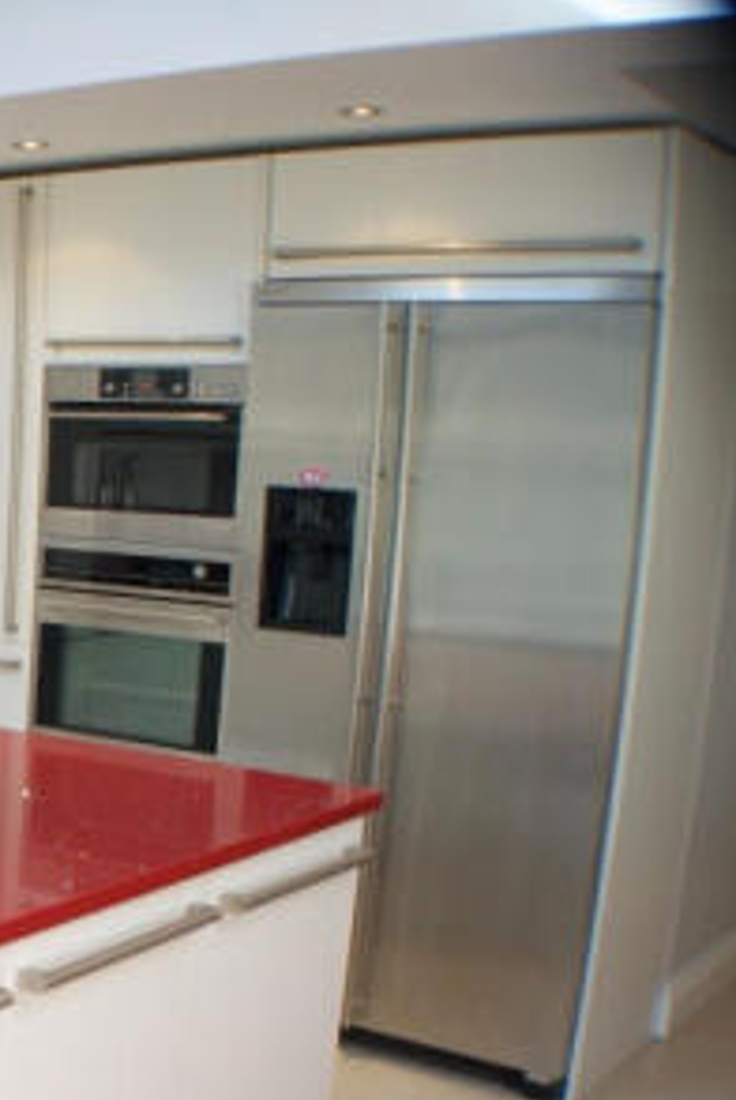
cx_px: -492
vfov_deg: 29.6
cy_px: 811
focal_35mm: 67
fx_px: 2050
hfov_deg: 17.4
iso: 100
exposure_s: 1/30
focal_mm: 20
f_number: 3.5
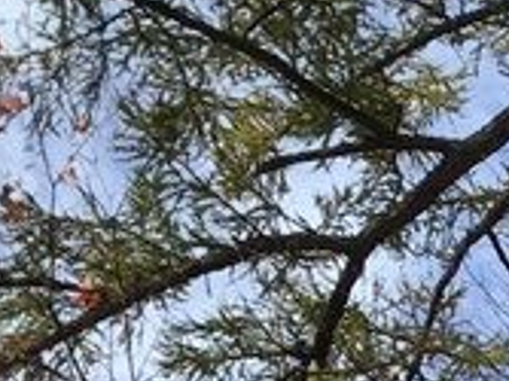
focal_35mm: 151
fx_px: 2219
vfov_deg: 9.3
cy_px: 739
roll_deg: -0.6
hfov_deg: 12.0
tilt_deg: +32.3
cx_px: 940
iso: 25
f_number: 2.4
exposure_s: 1/562
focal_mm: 3.3
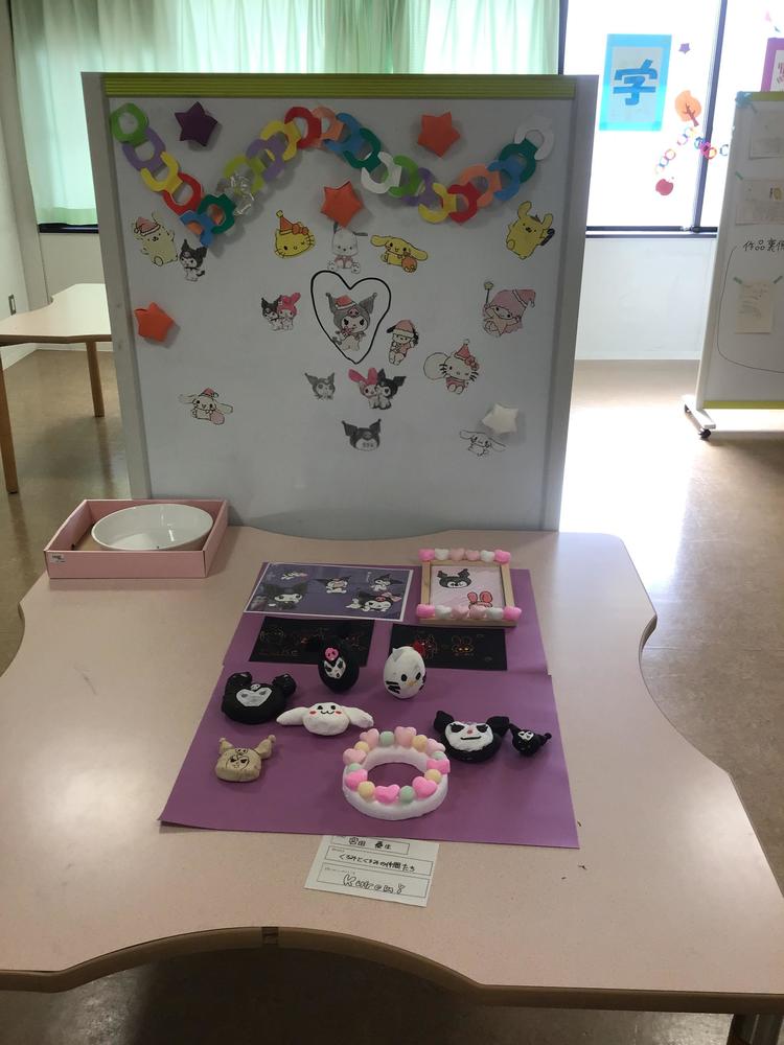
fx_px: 936
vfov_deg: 58.4
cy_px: 522
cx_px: 392
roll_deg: +0.9
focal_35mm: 31
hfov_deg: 45.4
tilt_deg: -24.9
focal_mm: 3.3
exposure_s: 1/60
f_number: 2.4
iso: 25
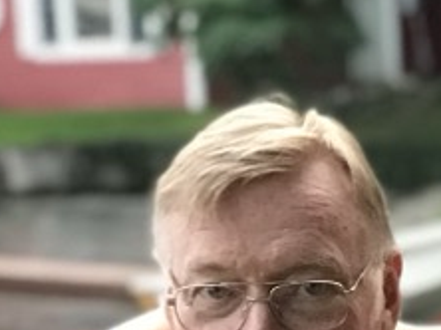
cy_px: 503
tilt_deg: -9.6
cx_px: 816
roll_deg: +2.1
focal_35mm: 257
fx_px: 3271
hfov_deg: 7.5
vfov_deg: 5.7
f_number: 2.8
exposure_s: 1/60
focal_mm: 6.6
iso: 160
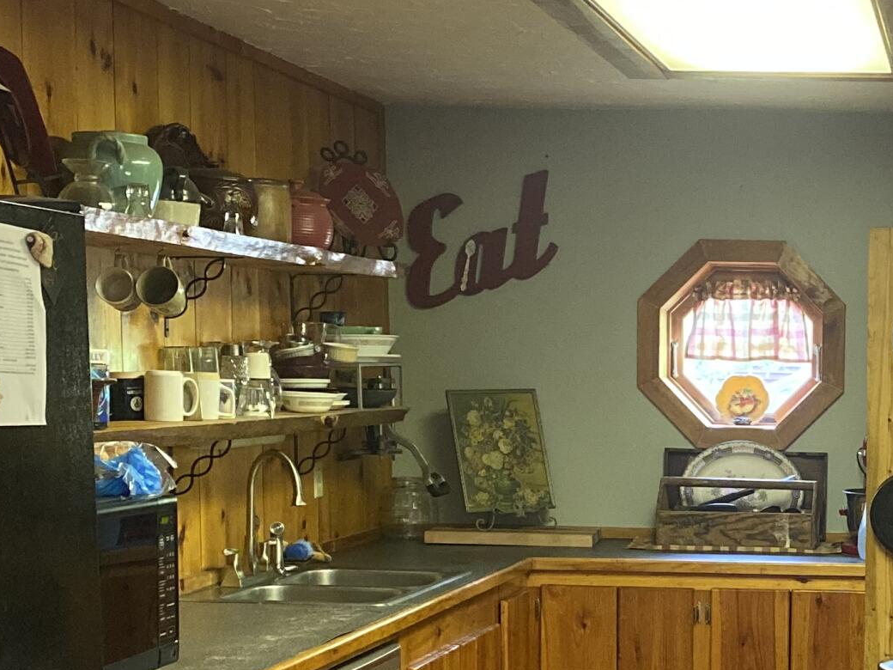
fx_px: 1935
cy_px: 581
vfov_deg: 19.3
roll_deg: -1.2
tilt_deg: -6.1
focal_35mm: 75
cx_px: 880
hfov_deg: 24.8
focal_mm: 4.25
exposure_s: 1/40
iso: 500
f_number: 1.8
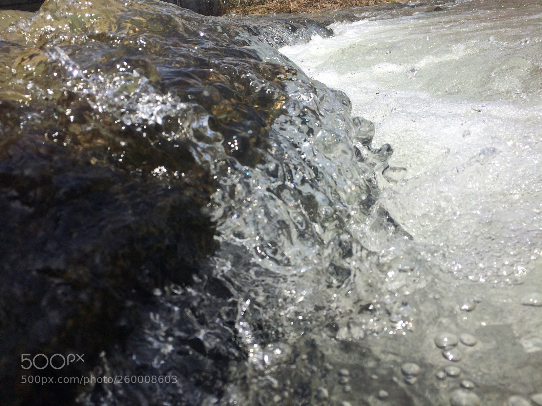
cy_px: 203
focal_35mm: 29
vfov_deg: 48.2
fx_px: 454
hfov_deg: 61.7
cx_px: 271
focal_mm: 4.15
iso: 32
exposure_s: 1/1866
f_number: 2.2
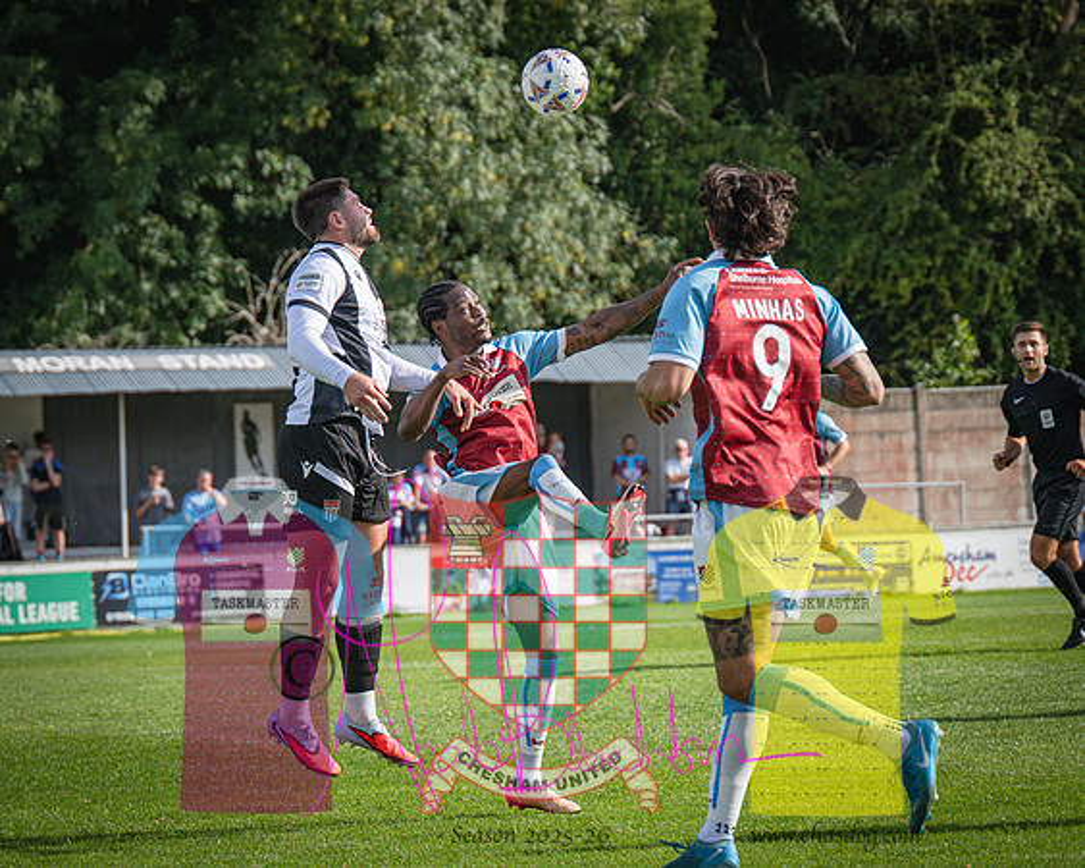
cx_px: 406
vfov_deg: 8.4
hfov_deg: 10.5
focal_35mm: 184
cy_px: 424
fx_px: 5918
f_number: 4
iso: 200
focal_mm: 100
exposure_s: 1/1600
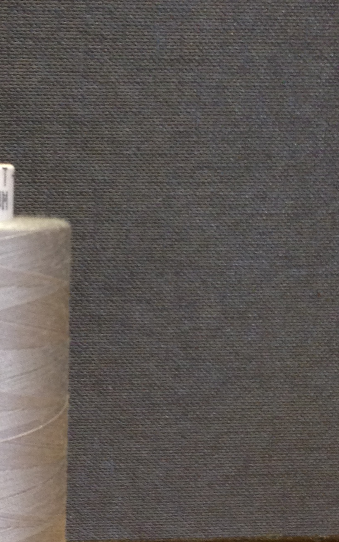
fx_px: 1286
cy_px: 476
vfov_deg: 23.3
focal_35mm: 87
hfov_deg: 14.7
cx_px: -21
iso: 125
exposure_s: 1/20
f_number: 2.4
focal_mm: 4.13
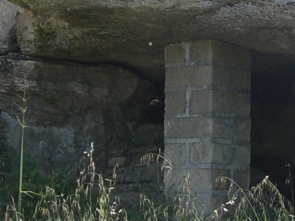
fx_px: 929
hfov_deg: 17.1
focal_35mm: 109
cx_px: 366
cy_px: 22
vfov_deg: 13.5
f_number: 4
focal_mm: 7.9
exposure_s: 1/320
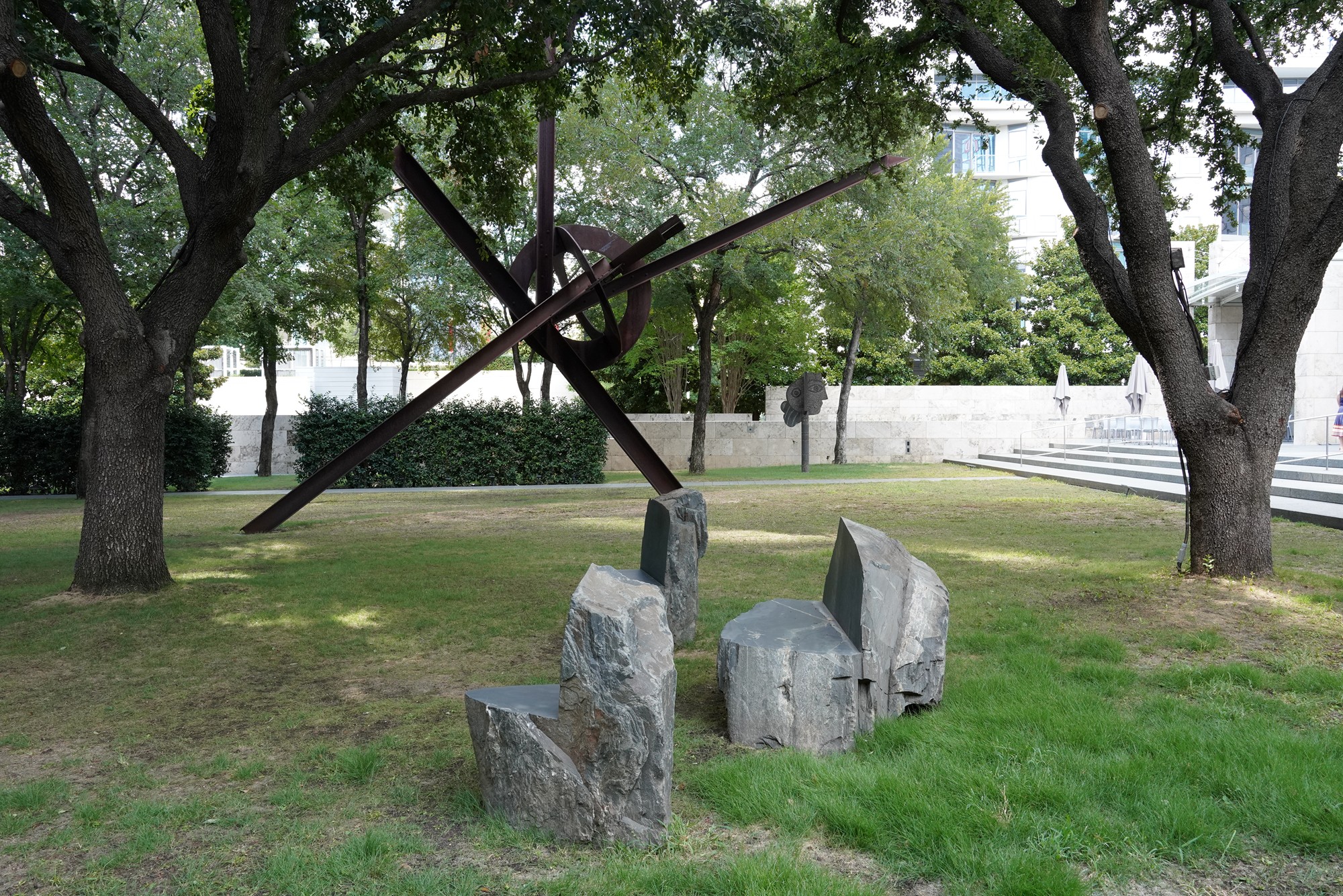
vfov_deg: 46.4
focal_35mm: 28
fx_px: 1045
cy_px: 448
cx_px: 672
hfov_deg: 65.5
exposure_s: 1/100
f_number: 13
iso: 1250
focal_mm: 28
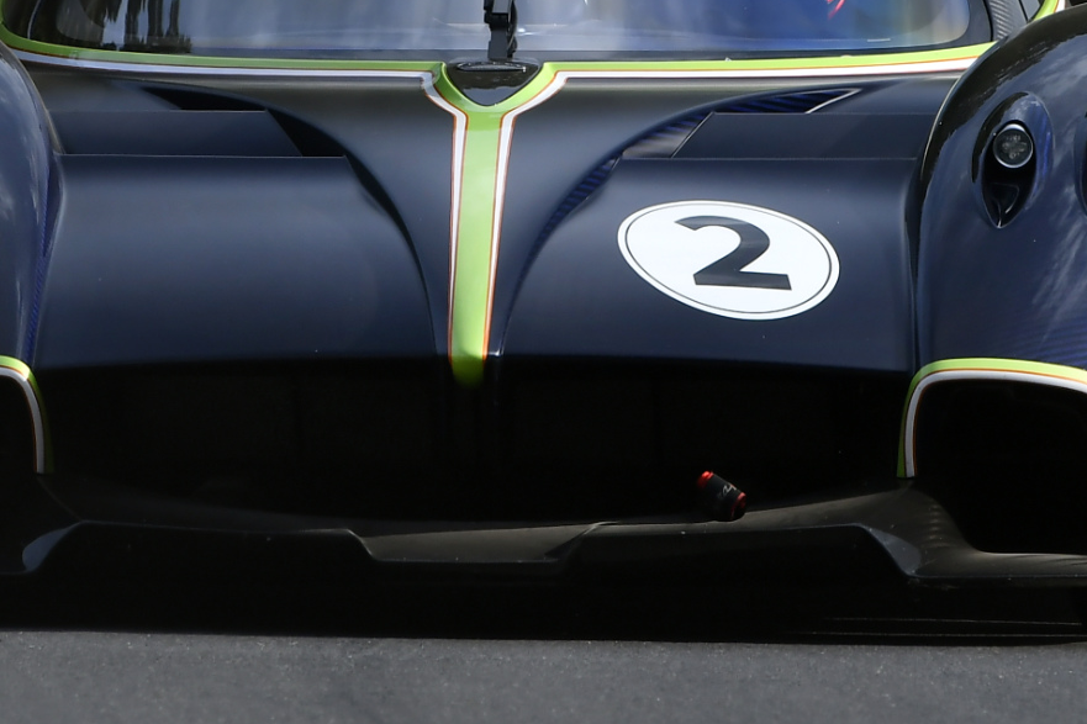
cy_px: 186
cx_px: 651
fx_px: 28798
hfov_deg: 2.2
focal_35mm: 954
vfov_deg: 1.4
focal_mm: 280
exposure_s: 1/400
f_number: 5.6
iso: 220
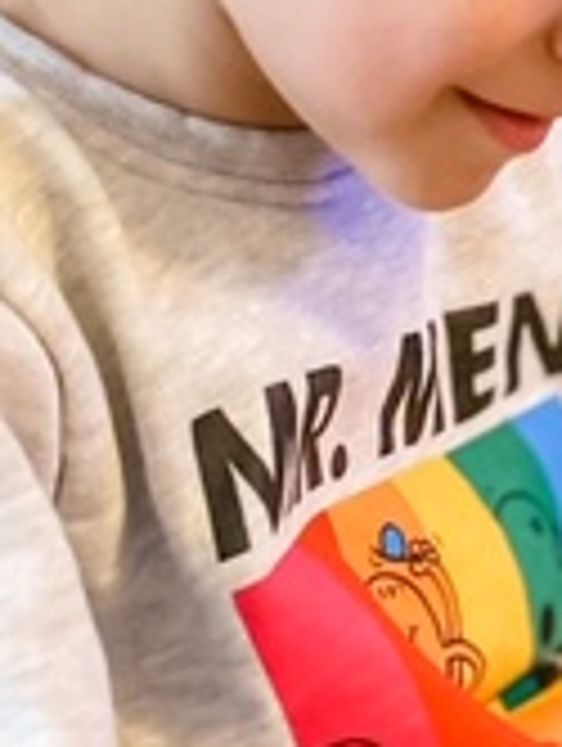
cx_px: 661
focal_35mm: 100
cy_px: 243
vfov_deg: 19.5
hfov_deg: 14.4
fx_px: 2159
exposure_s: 1/35
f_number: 1.8
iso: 500
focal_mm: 4.25
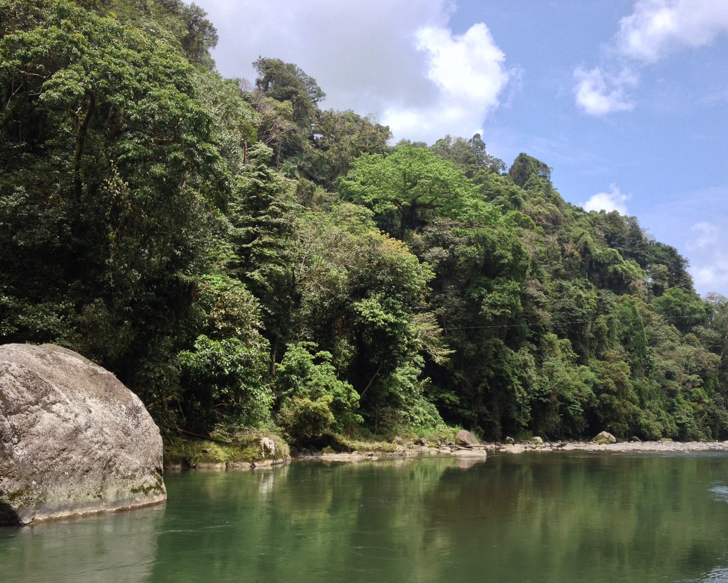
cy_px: 292
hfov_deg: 49.1
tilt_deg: +6.1
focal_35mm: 37
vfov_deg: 40.1
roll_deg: -0.9
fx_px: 797
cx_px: 370
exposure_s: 1/890
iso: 50
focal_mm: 4.28
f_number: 2.4
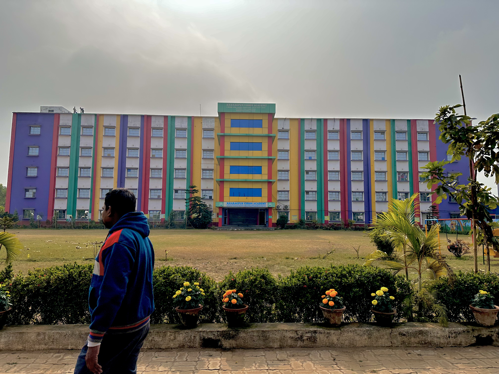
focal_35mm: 24
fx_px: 346
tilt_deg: +6.3
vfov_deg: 56.8
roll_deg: -0.8
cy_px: 187
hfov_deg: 71.6
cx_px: 250
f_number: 1.78
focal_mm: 6.86
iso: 80
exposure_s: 1/10753
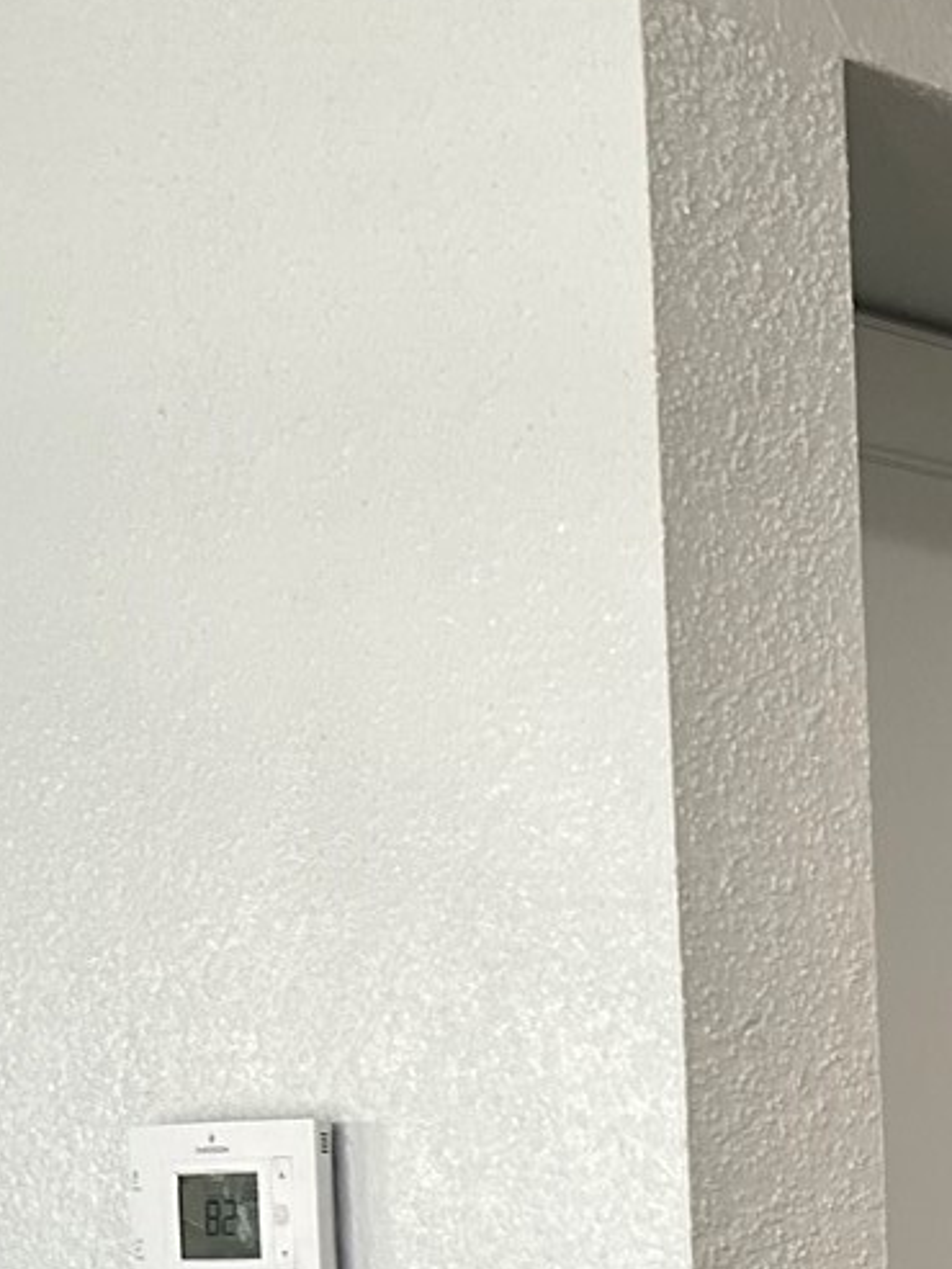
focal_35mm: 108
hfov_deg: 12.2
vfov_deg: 17.0
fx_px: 3959
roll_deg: -0.1
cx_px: 1899
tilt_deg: -6.0
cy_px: 1732
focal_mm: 5.7
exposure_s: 1/120
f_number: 1.5
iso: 80
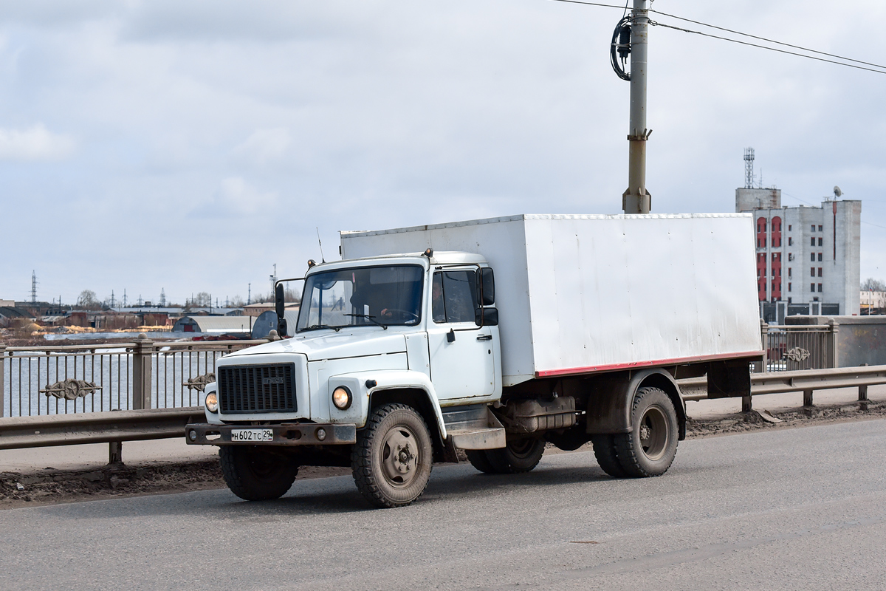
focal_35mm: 70
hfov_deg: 28.8
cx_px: 443
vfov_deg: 19.5
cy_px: 296
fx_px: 1723
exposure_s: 1/4000
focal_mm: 70
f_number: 7.1
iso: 1250
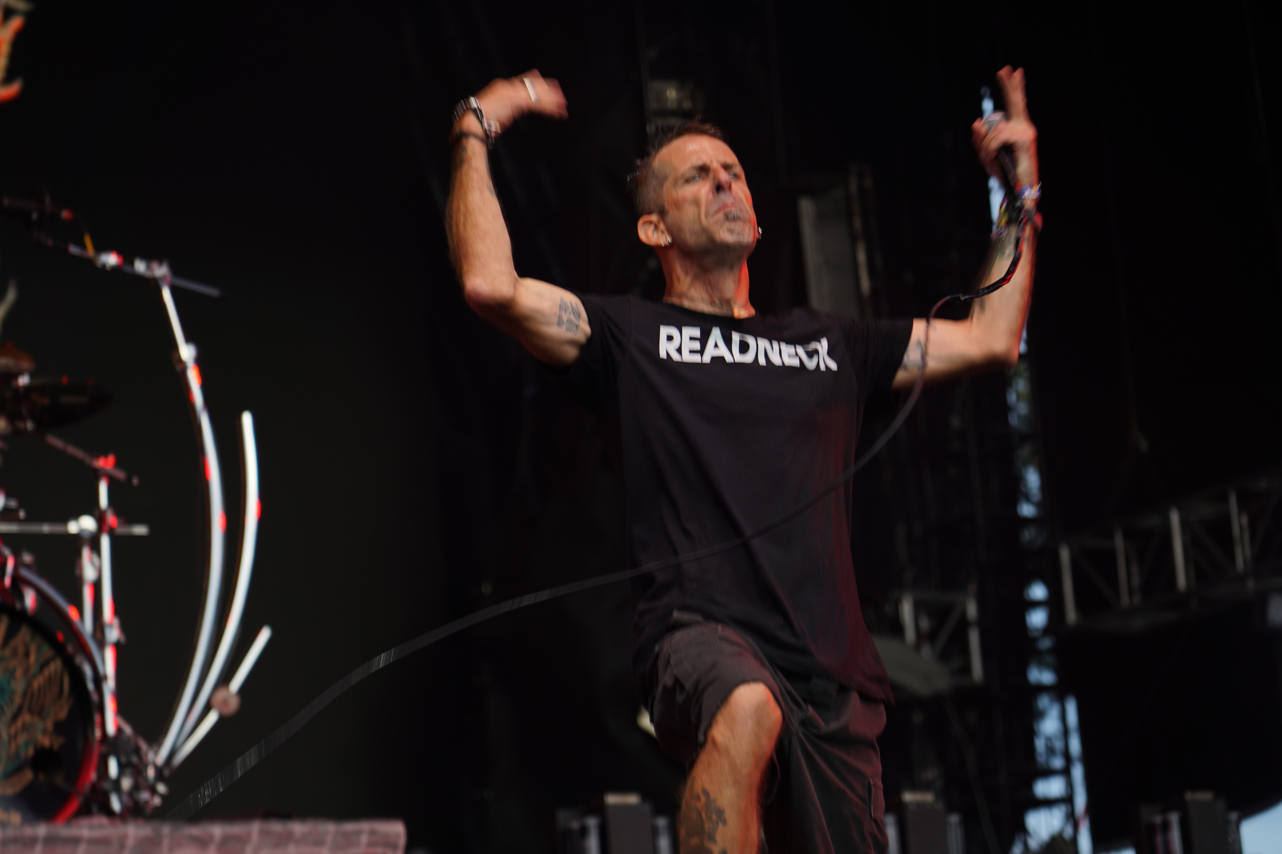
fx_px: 3739
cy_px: 427
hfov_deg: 19.5
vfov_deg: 13.0
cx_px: 641
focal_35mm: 105
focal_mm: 105
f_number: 4
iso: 125
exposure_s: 1/125
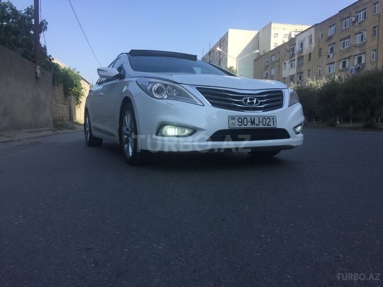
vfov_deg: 48.2
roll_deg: -0.6
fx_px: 321
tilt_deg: -1.3
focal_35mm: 29
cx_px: 192
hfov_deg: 61.7
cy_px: 144
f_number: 2.2
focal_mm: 4.15
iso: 32
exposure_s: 1/1319
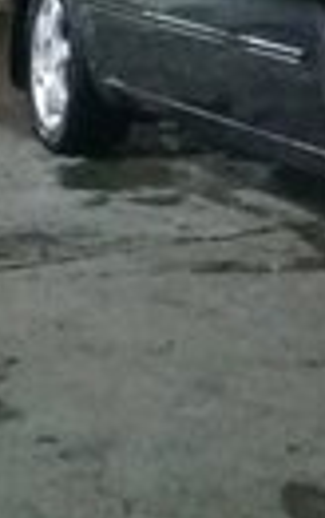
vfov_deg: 15.9
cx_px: 642
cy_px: -166
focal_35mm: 124
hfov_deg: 9.9
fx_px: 1755
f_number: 2.2
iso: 800
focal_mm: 3.3
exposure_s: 1/17
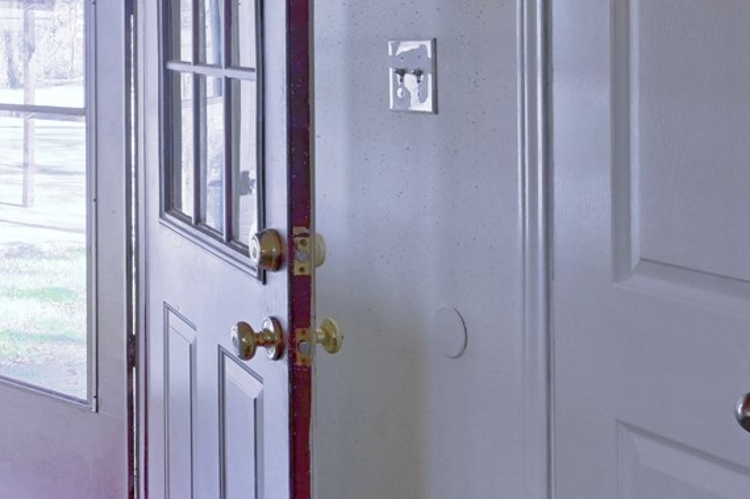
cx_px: -146
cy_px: 43
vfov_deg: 21.7
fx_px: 1270
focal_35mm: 61
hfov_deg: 28.6
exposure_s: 1/15
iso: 400
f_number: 8
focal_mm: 16
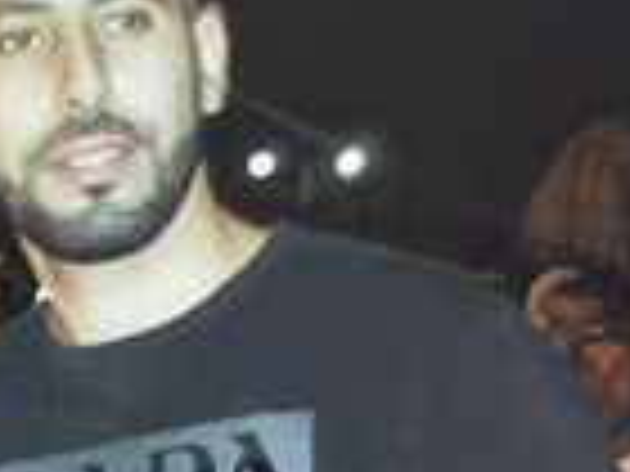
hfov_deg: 10.6
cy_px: 726
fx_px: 3112
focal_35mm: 171
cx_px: -621
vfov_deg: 8.5
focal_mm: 26
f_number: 4
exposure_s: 1/60
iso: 800
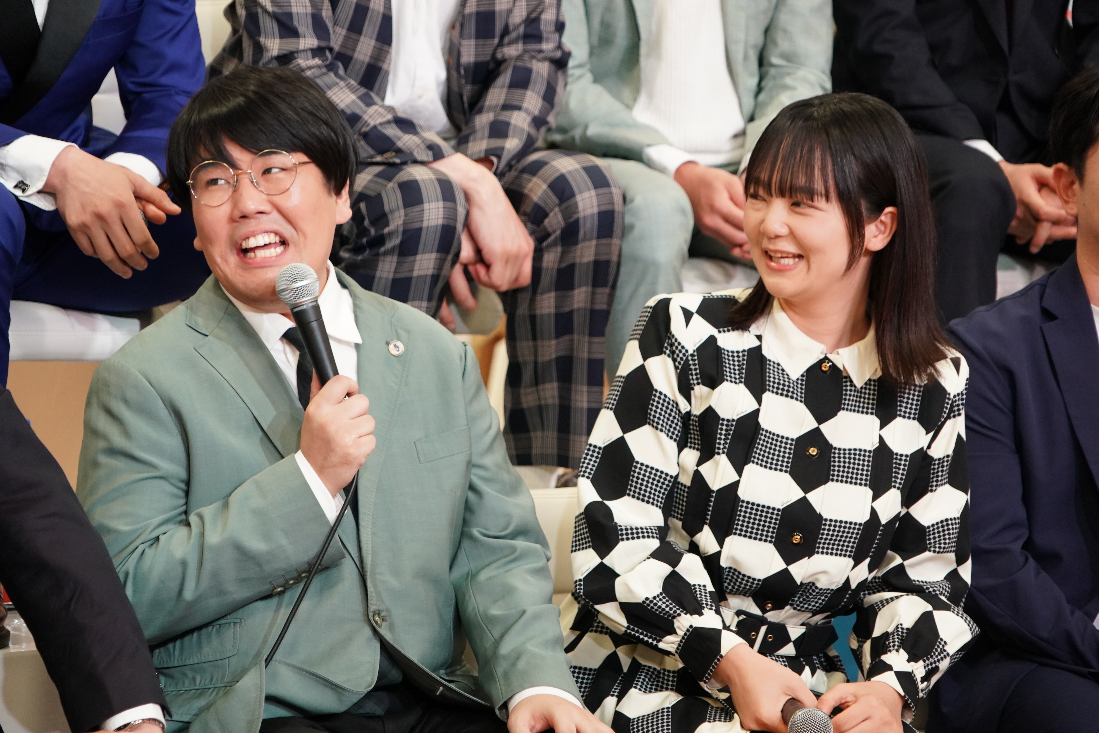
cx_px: 550
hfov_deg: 10.6
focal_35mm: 194
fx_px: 5922
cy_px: 366
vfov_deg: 7.1
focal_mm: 194
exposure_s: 1/200
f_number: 7.1
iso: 4000
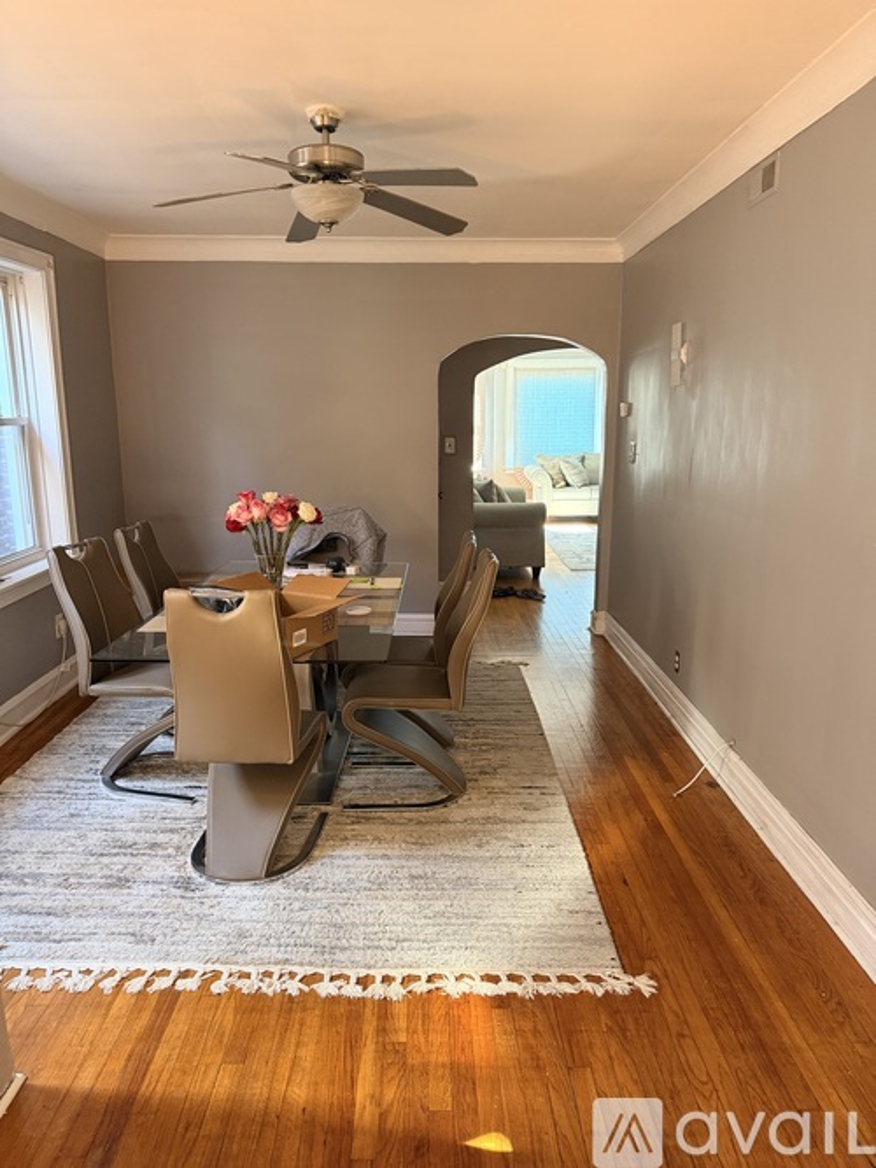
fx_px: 810
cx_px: 438
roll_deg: -0.1
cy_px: 584
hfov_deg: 56.8
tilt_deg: -12.3
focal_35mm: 24
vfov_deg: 71.6
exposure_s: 1/60
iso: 320
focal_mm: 6.76
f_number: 1.78
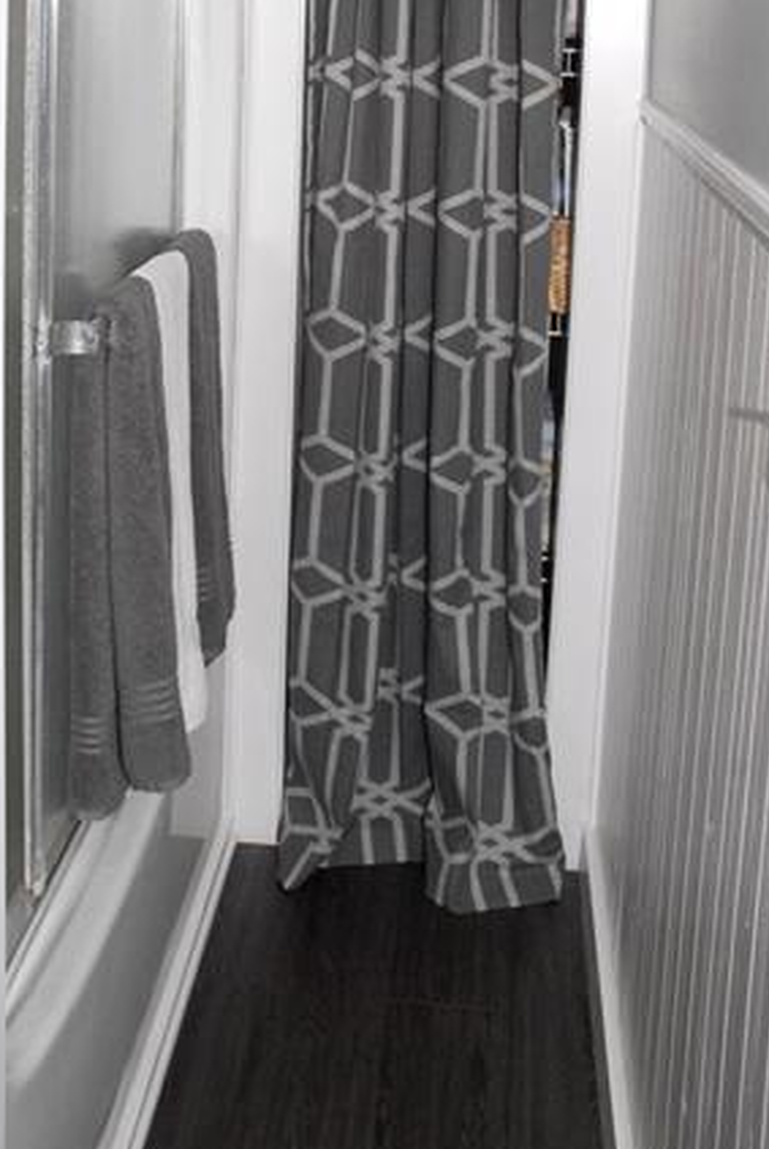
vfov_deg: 37.8
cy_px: 125
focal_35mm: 49
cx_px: 269
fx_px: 1566
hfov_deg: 27.5
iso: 640
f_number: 10
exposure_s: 1/60
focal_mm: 18
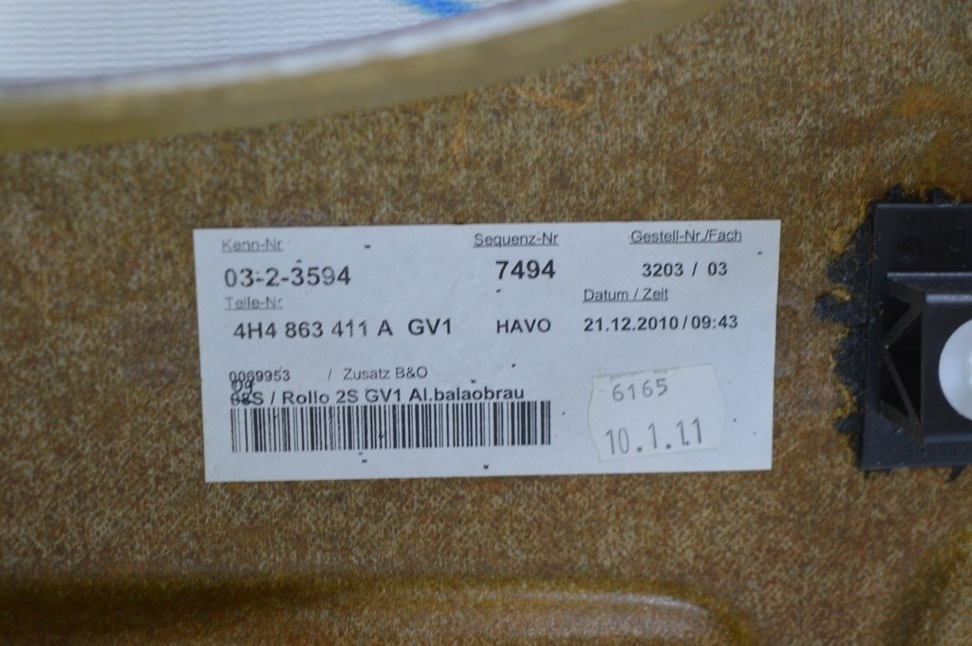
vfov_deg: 16.5
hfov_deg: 24.6
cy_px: 323
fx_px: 2226
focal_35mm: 82
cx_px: 486
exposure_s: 1/15
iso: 400
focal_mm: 55
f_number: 5.6
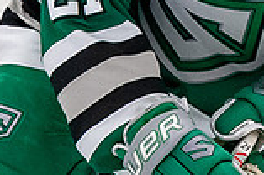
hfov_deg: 1.0
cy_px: -181
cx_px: 268
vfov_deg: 0.7
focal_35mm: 2023
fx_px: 14805
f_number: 2.8
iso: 1600
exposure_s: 1/800
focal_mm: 200
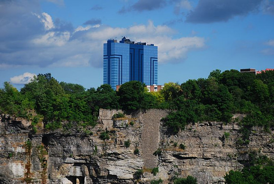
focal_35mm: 120
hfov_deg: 17.0
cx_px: 137
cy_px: 92
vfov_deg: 11.5
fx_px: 915
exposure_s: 1/500
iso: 100
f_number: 5.6
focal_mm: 80
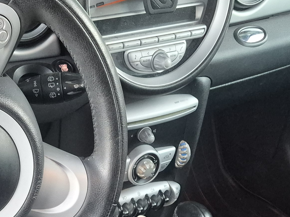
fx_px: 662
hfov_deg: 24.5
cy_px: 270
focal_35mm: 79
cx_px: 84
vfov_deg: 17.6
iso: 1250
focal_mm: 5.4
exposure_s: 1/120
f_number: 1.8
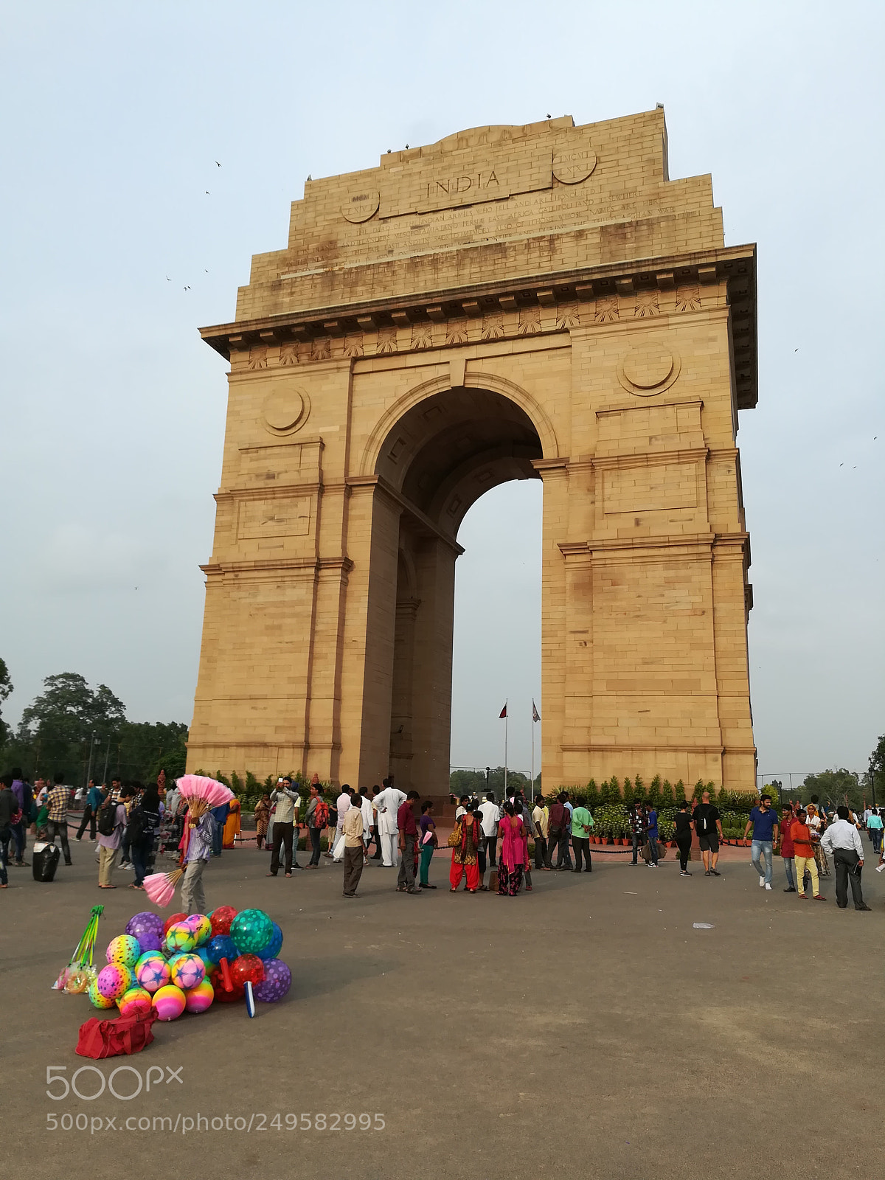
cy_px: 590
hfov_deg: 53.1
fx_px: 886
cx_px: 442
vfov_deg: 67.3
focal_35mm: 26
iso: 50
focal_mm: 3.83
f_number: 2.2
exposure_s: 1/536
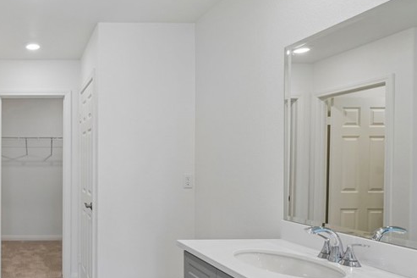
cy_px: 176
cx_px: 36
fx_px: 313
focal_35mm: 27
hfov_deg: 57.2
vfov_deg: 47.4
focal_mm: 13
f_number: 8
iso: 400
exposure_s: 1/30
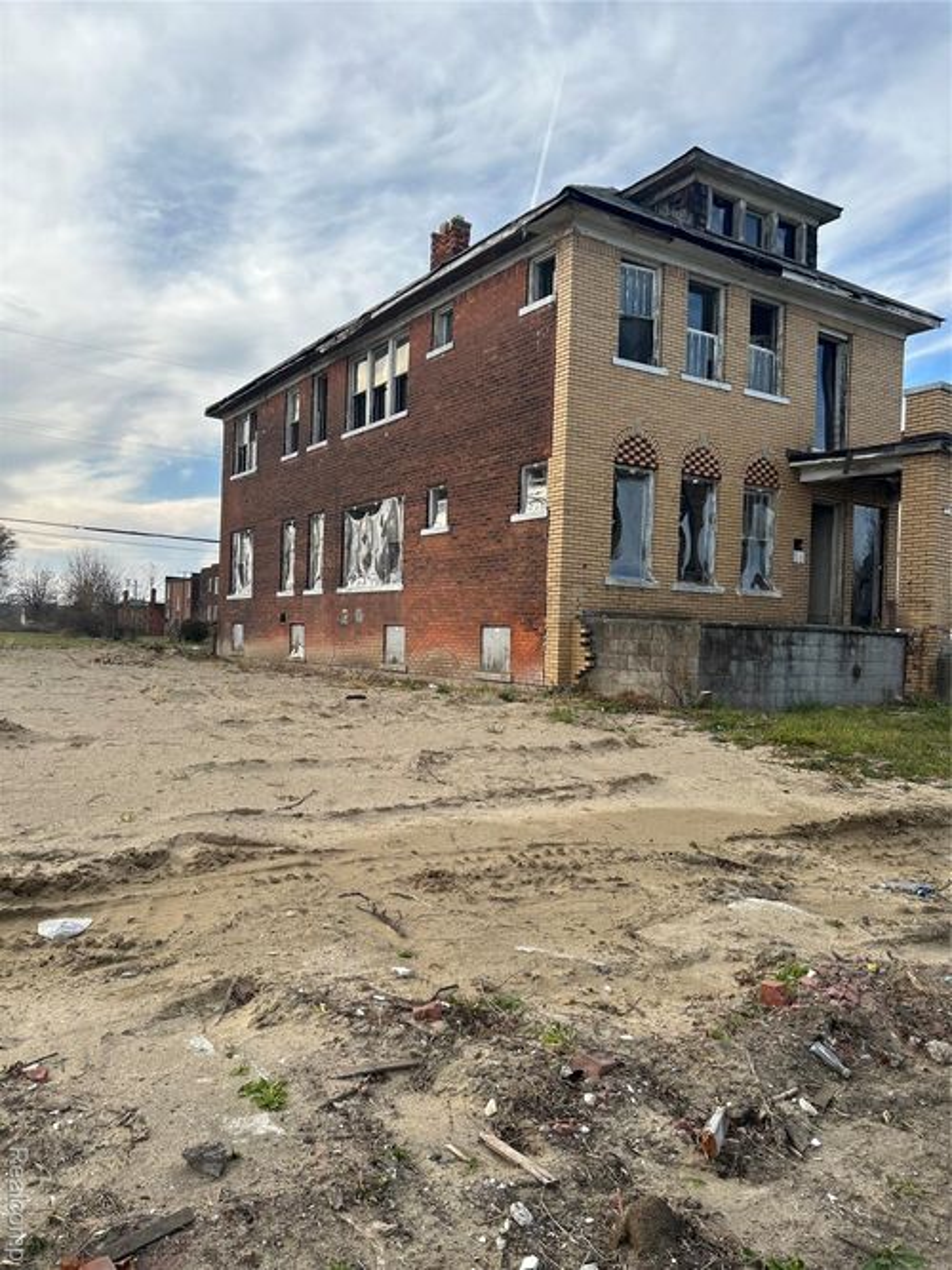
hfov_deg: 53.0
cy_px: 635
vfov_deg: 67.3
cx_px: 476
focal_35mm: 26
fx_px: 954
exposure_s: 1/2353
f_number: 1.5
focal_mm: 5.7
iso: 50
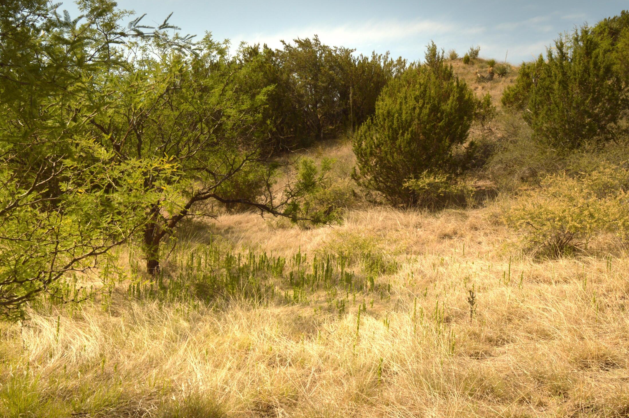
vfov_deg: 35.7
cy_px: 251
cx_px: 251
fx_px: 646
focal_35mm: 37
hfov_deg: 51.6
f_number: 10
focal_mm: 18
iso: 100
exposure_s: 1/400
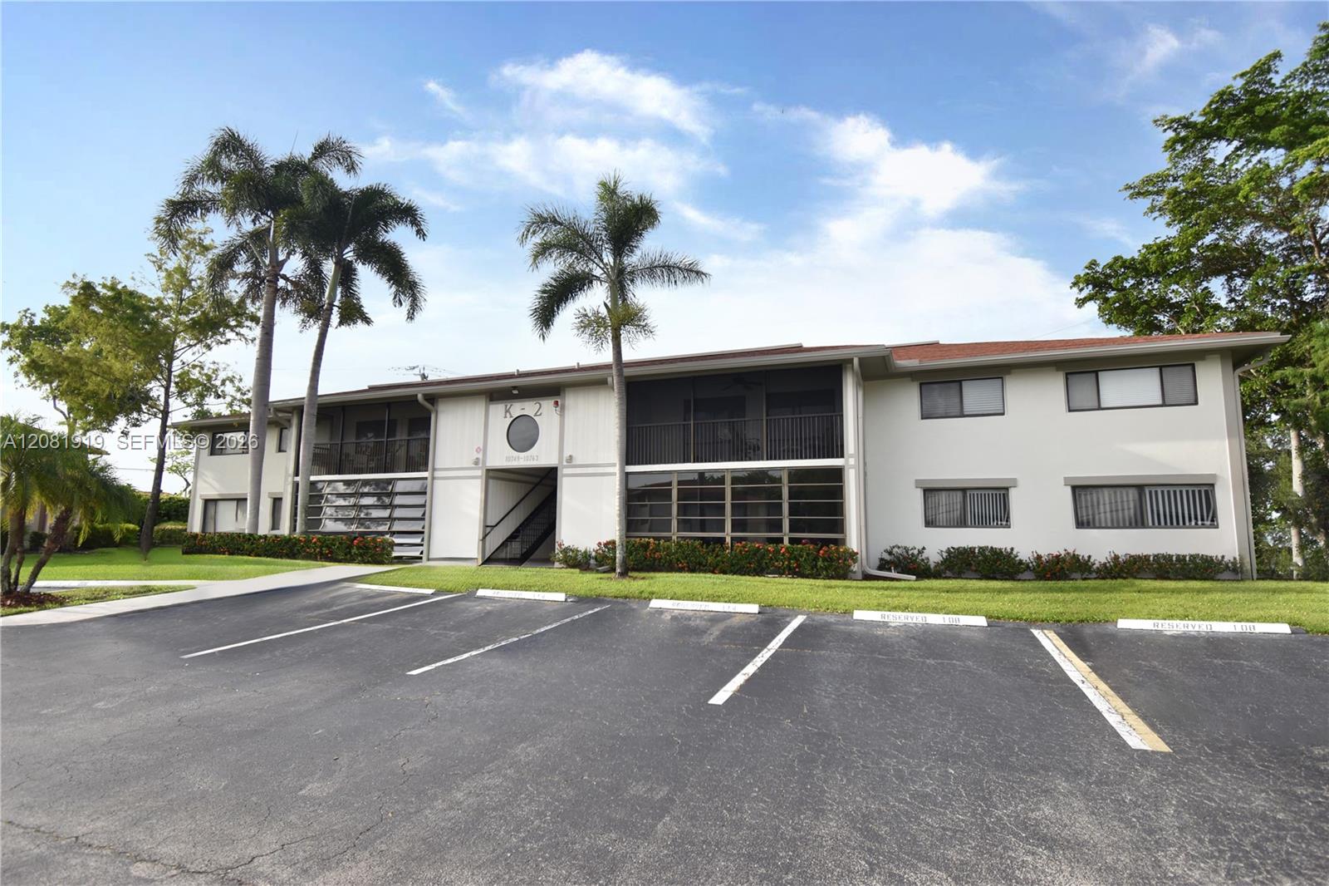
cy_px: 443
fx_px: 637
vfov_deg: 69.6
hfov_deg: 92.5
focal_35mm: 17
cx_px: 664
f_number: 5.6
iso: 100
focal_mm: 11.5
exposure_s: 1/200
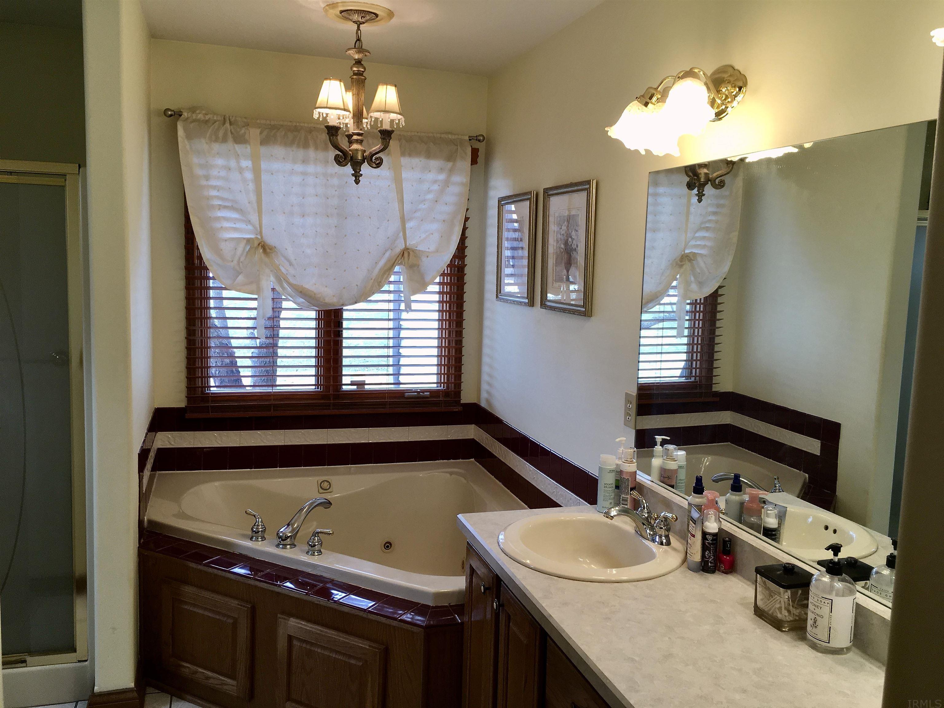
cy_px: 354
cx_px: 472
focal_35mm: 29
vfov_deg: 48.2
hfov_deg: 61.7
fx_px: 791
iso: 25
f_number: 2.2
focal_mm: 4.15
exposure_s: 1/60
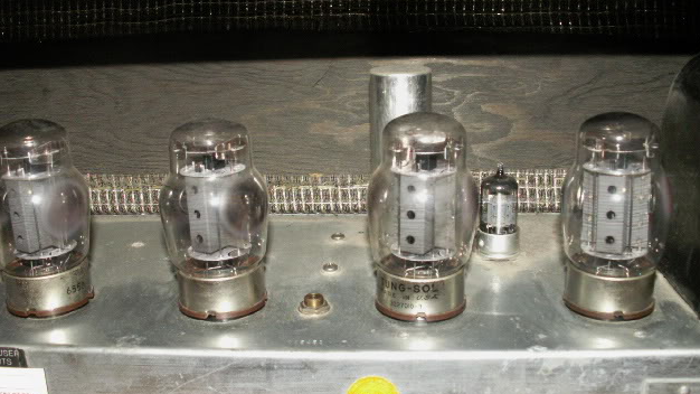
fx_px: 724
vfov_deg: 30.4
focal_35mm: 39
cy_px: 195
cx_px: 356
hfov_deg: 51.6
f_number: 2.8
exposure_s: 1/40
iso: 160
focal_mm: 5.9
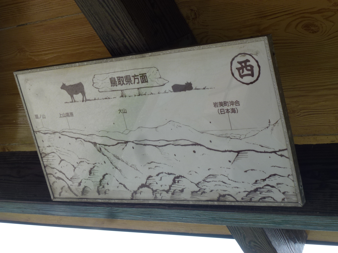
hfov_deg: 29.8
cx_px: 169
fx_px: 635
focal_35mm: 65
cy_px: 126
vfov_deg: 22.6
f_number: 4.6
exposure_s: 1/125
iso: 100
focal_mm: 11.7
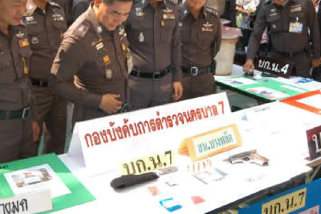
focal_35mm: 44
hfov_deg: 44.7
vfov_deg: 30.6
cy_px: 80
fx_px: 389
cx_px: 136
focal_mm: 23
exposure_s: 1/180
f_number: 8
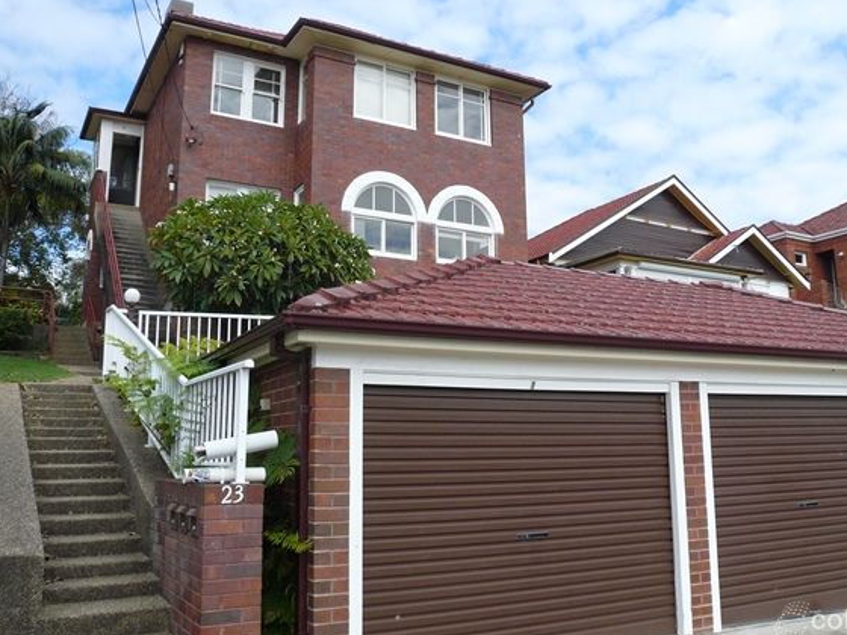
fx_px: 783
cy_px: 301
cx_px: 455
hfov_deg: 56.8
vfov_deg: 44.1
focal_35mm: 32
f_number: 8
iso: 100
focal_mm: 4.6
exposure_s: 1/160
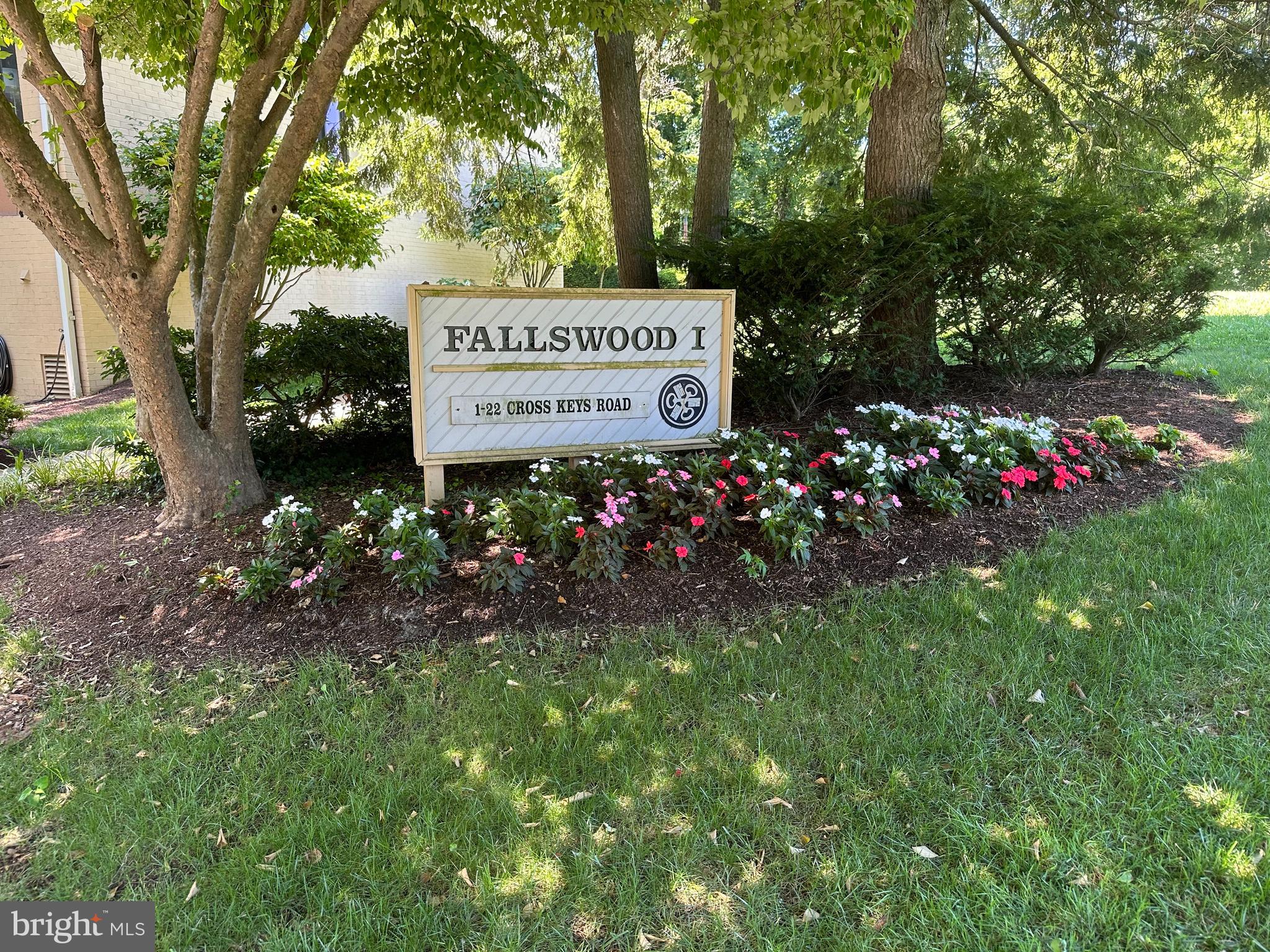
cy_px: 476
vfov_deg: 56.8
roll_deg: -0.4
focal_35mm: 24
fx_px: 881
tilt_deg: -12.8
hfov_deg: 71.6
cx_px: 635
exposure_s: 1/121
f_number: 1.78
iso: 100
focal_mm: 6.86
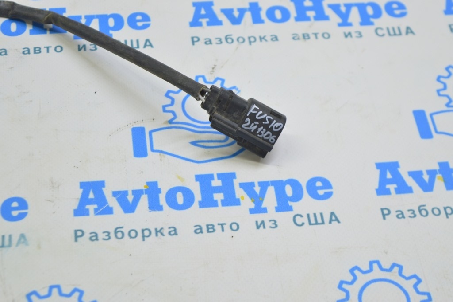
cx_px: 226
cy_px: 151
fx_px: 1037
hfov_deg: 24.6
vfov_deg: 16.5
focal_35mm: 82
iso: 400
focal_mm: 55
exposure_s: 1/20
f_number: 5.6
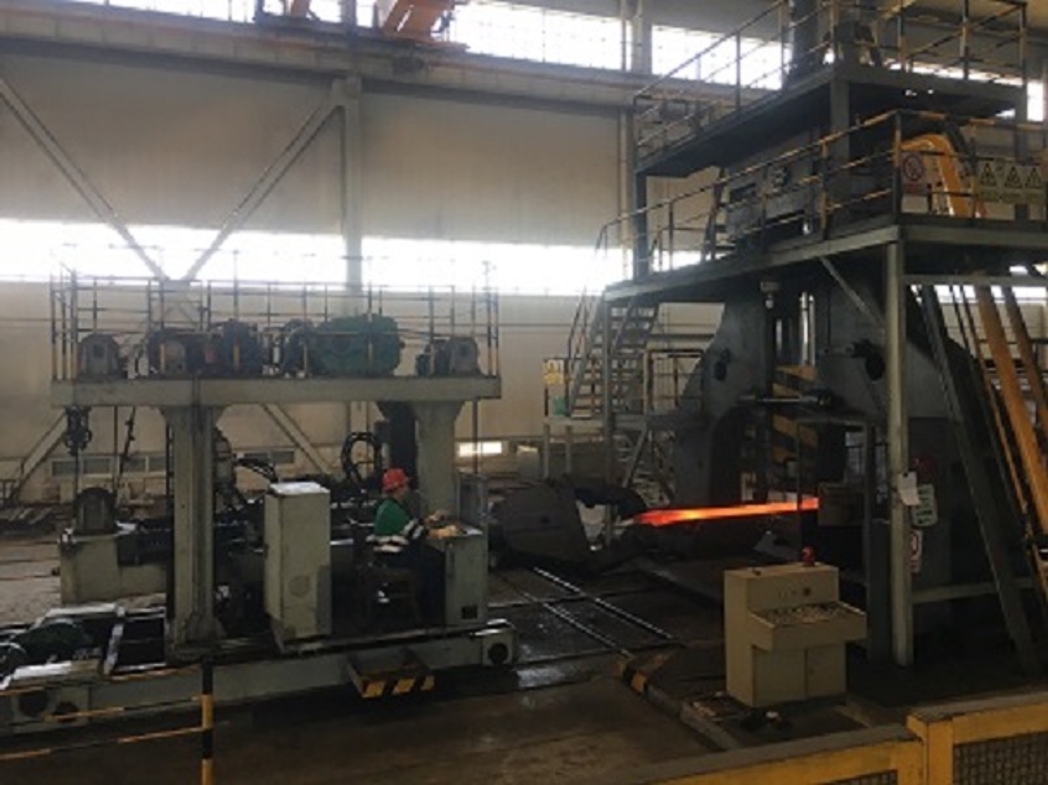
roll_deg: +0.4
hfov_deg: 61.7
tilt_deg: -0.1
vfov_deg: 48.2
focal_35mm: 29
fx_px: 878
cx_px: 524
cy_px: 392
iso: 40
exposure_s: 1/33
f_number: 2.2
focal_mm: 4.15
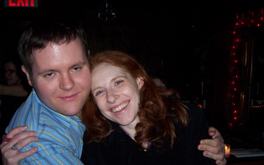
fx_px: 281
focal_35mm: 39
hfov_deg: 50.4
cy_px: 95
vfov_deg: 32.7
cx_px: 134
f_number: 2.8
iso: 125
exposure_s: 1/60
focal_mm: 6.2
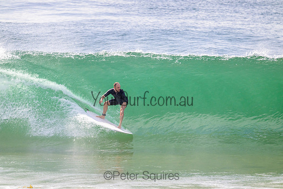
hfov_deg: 3.8
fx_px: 4246
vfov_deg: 2.5
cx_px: 142
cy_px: 94
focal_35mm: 540
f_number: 11
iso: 1100
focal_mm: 540
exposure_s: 1/2000
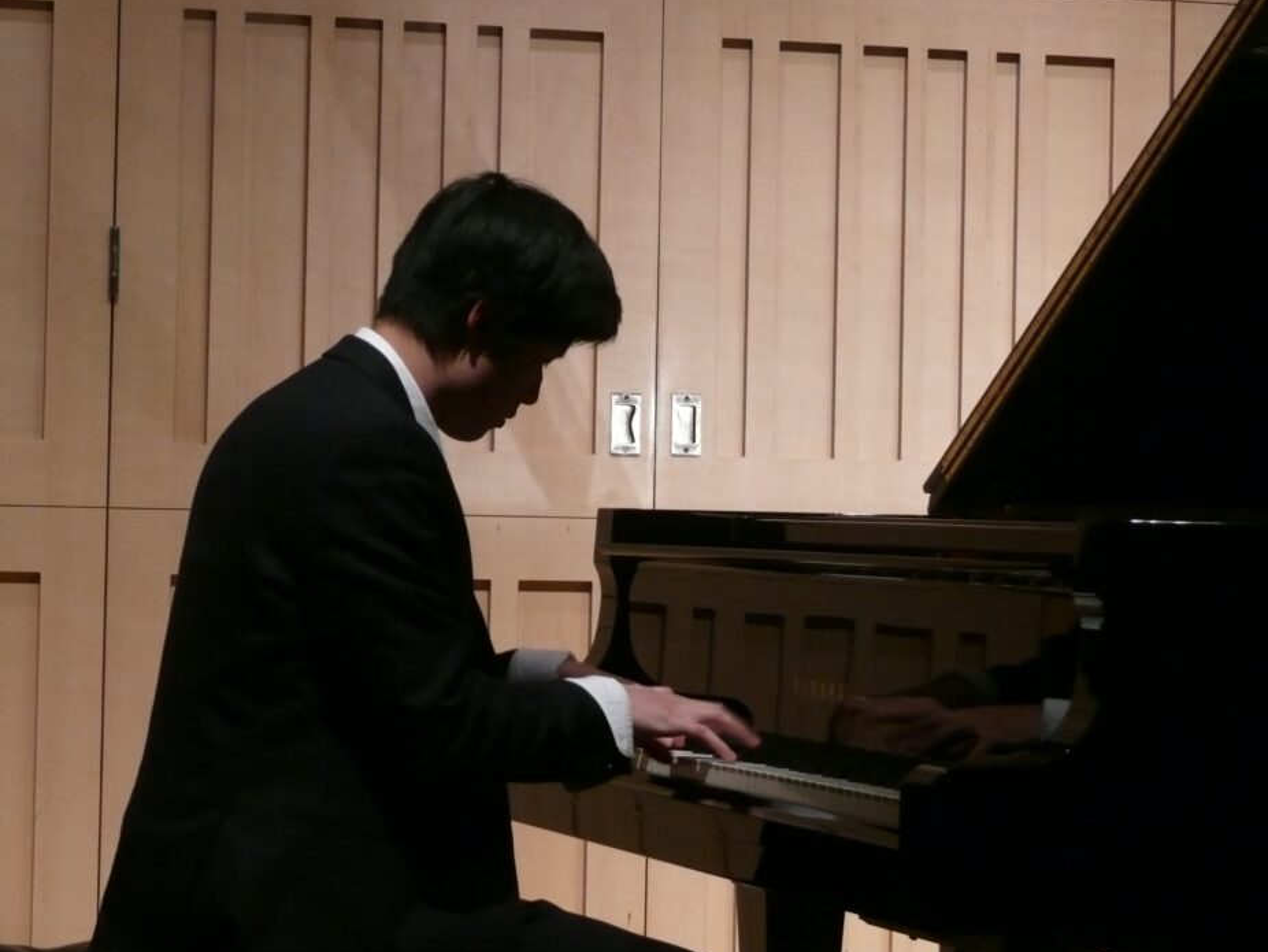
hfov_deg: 17.1
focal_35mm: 115
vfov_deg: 12.9
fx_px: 4214
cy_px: 431
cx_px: 592
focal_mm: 22
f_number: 3.2
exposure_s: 1/40
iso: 400
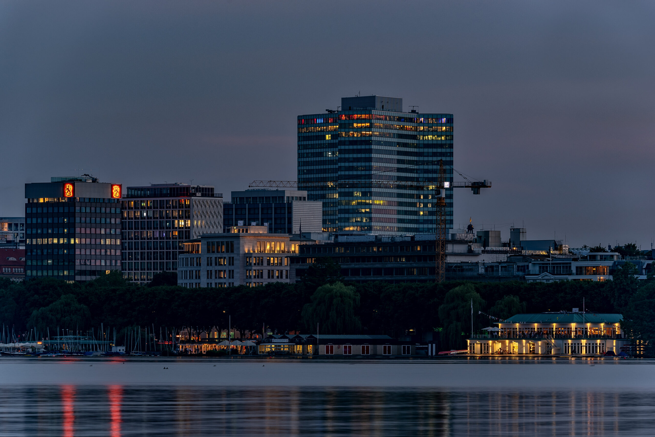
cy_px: 218
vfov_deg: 4.6
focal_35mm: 300
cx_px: 328
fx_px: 5460
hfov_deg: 6.9
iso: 100
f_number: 10
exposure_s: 2
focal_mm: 300
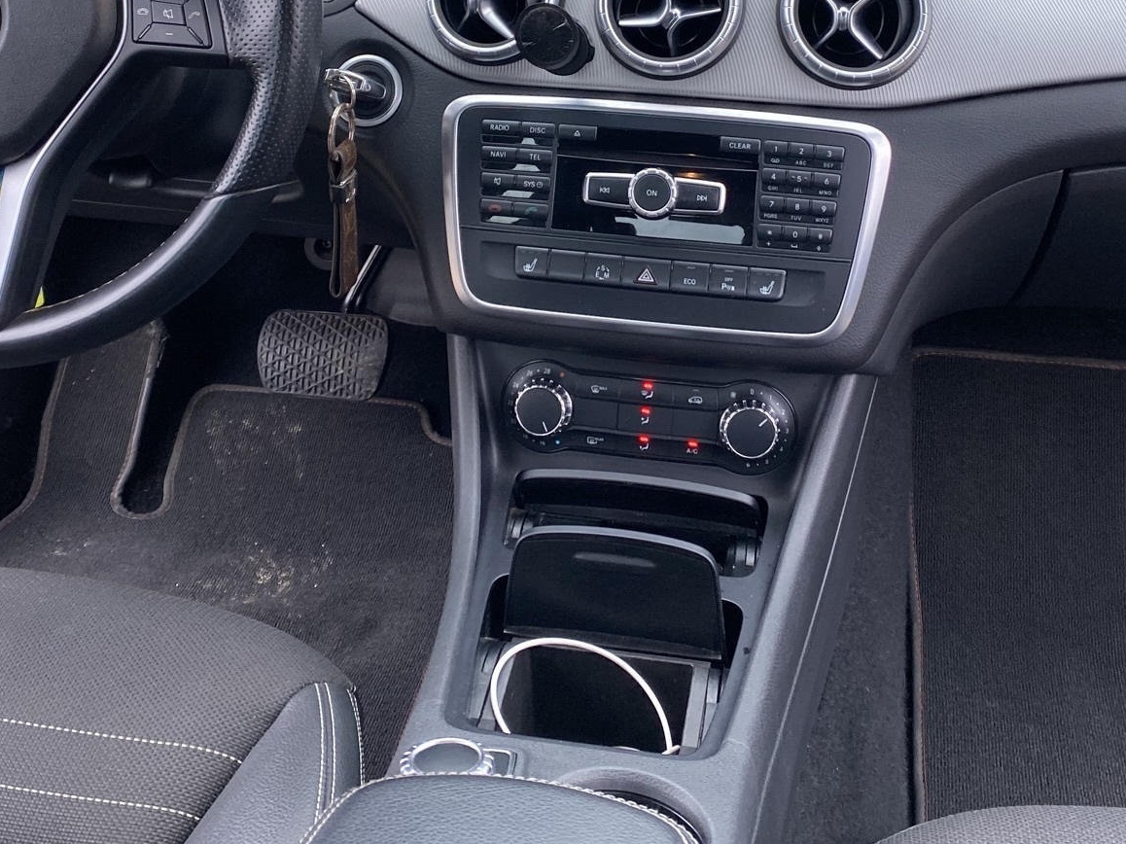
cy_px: 106
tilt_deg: -19.8
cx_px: 570
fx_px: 1496
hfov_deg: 41.2
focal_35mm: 46
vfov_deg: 30.3
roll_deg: -1.4
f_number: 1.8
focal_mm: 4.25
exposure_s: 1/121
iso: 80
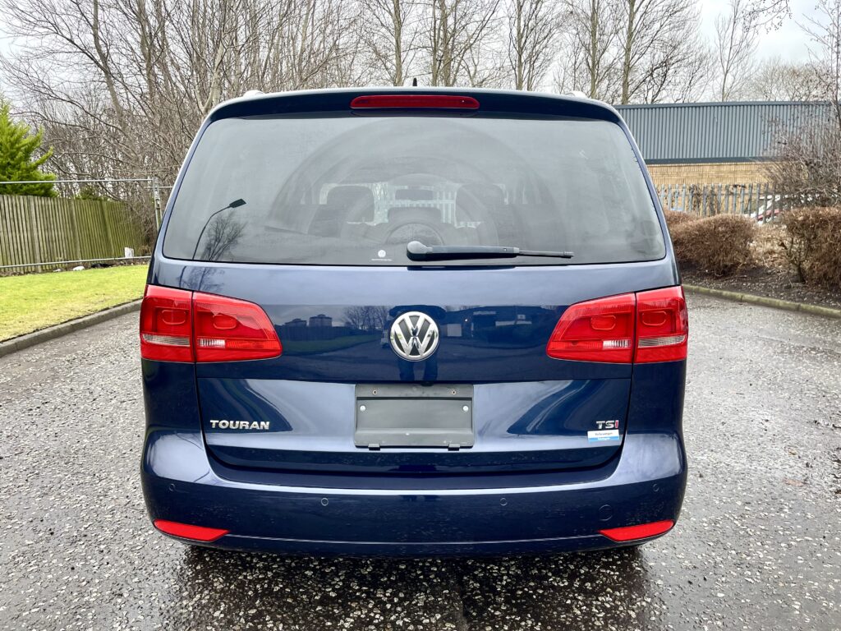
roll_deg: +1.2
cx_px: 420
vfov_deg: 54.9
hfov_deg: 69.4
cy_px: 316
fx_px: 607
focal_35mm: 25
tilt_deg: -9.6
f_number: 1.6
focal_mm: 5.1
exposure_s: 1/100
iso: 125
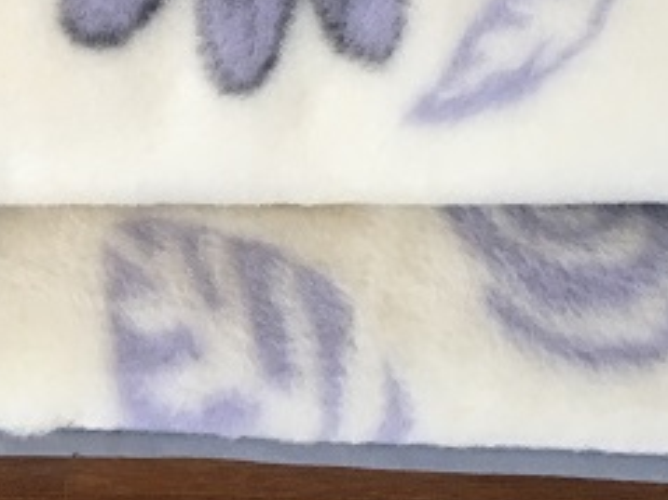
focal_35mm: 97
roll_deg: +2.3
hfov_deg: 20.1
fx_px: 1871
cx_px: 162
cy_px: -179
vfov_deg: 14.5
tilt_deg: -39.1
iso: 50
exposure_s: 1/33
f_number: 2.2
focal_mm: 4.15
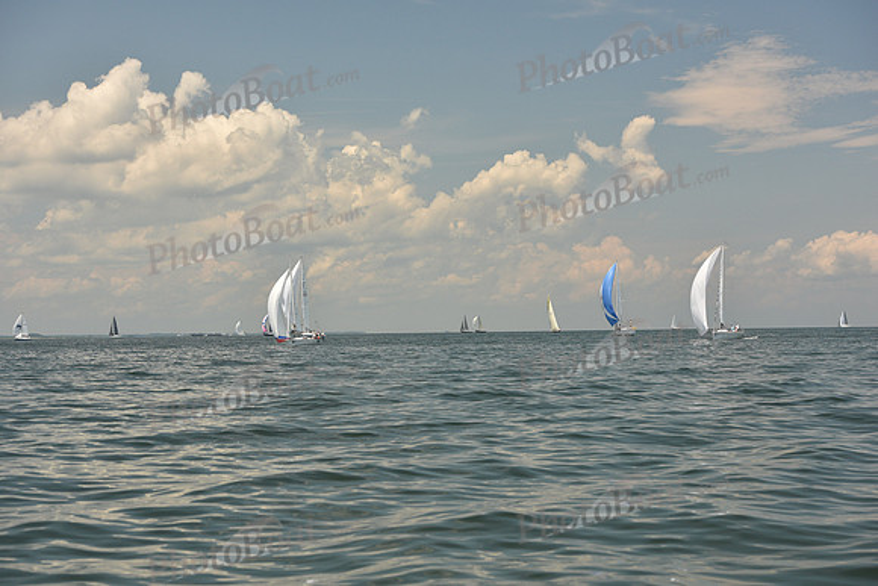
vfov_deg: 15.9
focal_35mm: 86
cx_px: 439
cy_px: 293
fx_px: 2098
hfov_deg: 23.6
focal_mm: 86
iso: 320
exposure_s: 1/800
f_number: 6.3
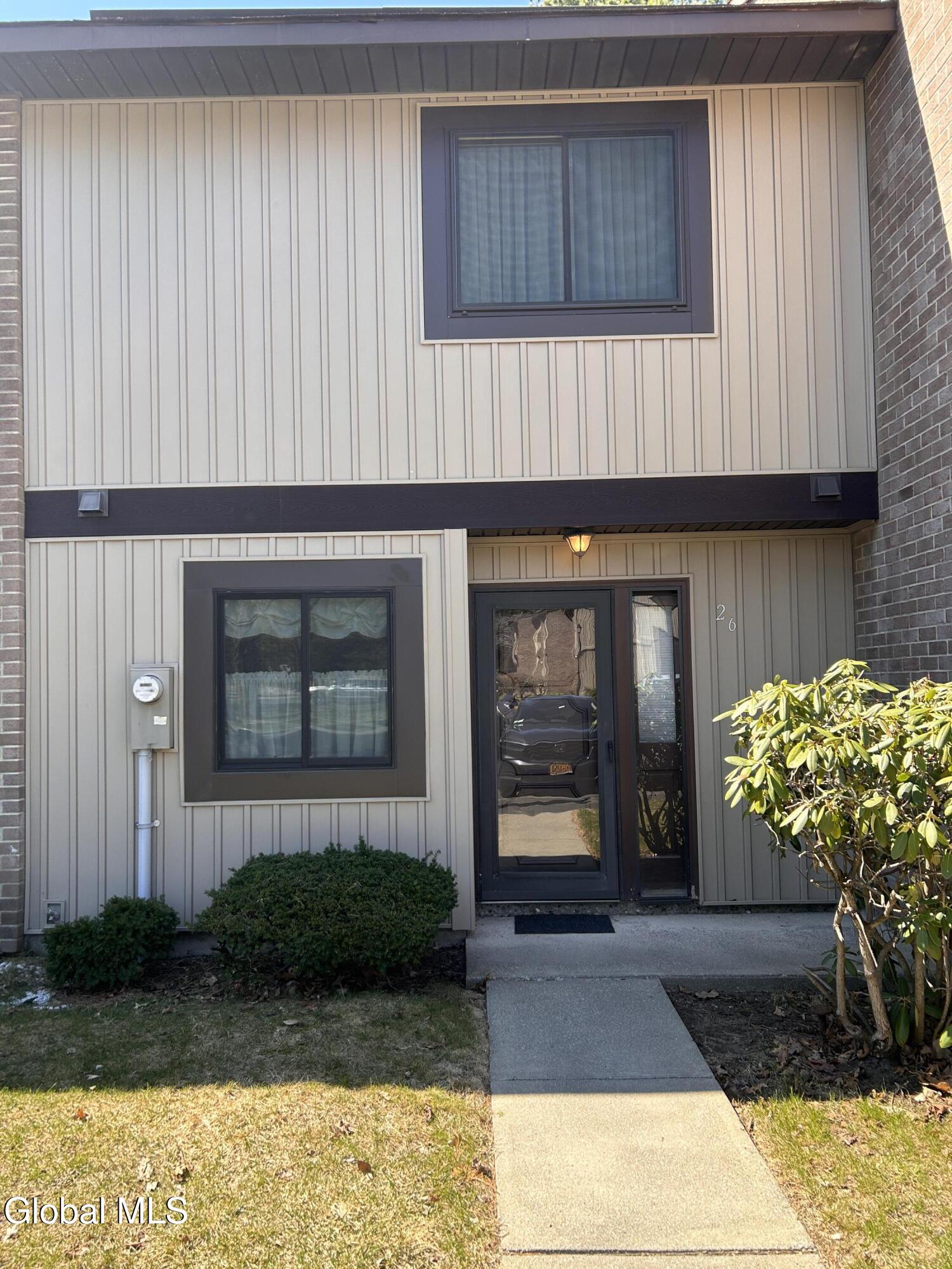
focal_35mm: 26
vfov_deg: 67.3
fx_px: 953
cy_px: 634
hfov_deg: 53.1
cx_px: 476
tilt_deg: +2.7
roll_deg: +1.5
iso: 50
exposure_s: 1/687
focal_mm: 5.7
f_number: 1.5
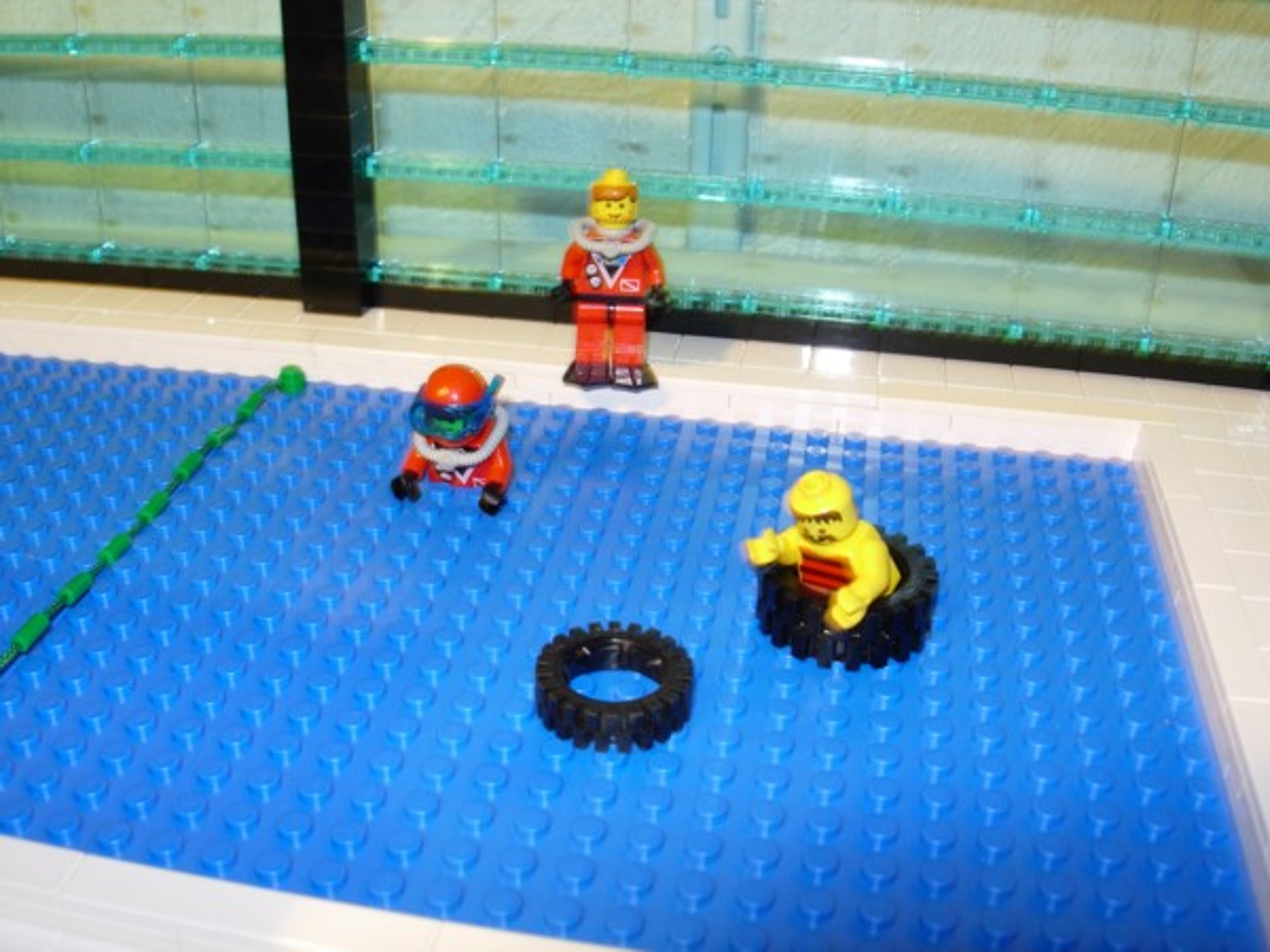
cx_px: 635
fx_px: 1394
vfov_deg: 37.7
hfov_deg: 49.0
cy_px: 476
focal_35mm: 38
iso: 79
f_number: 4.8
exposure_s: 1/1.1
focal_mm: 7.8
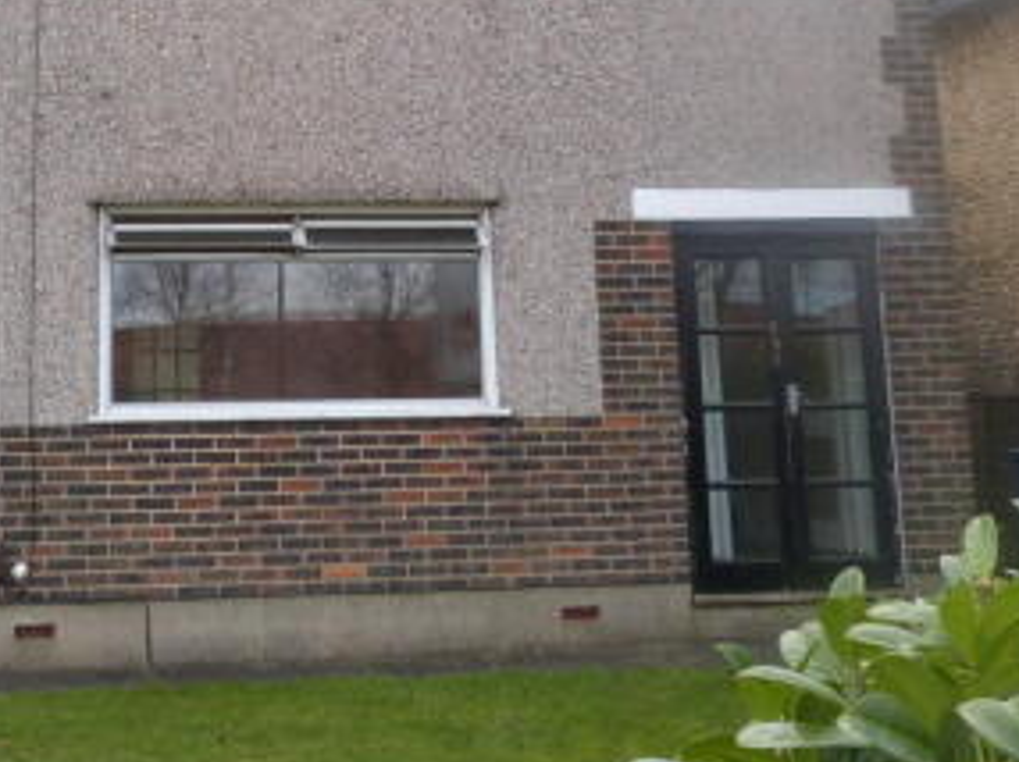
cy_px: 130
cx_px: 308
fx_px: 1500
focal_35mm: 51
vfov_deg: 27.8
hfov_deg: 37.0
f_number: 4
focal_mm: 4.5
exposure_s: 1/125
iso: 100
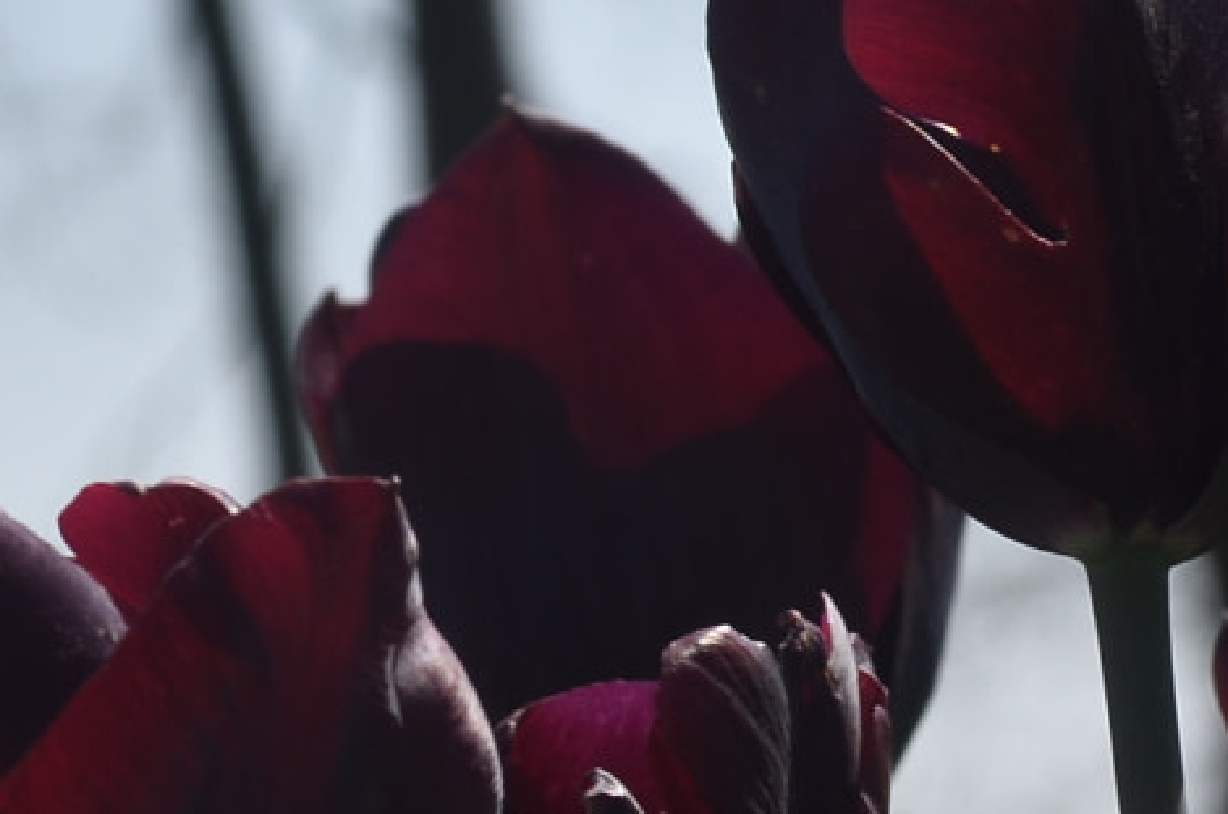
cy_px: 1225
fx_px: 12265
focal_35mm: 360
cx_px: -812
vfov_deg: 3.8
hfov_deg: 5.7
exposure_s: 1/160
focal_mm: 55
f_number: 13
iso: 100
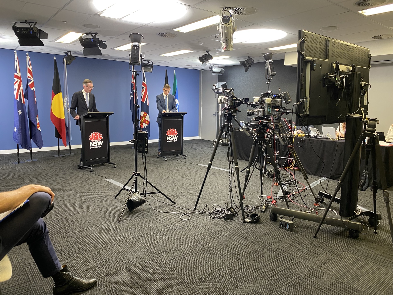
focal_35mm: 26
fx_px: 295
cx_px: 196
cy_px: 148
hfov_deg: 67.3
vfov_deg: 53.1
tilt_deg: -8.2
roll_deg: -1.1
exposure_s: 1/50
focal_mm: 4.25
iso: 200
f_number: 1.8
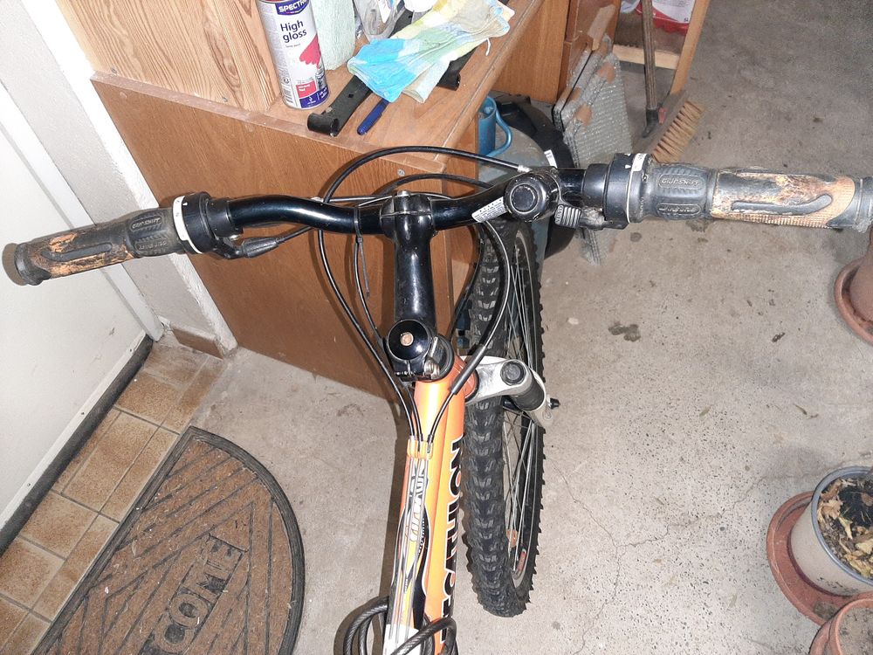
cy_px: 328
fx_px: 656
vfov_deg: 53.1
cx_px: 436
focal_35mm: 26
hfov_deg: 67.3
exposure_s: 1/20
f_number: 1.7
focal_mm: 3.93
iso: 640
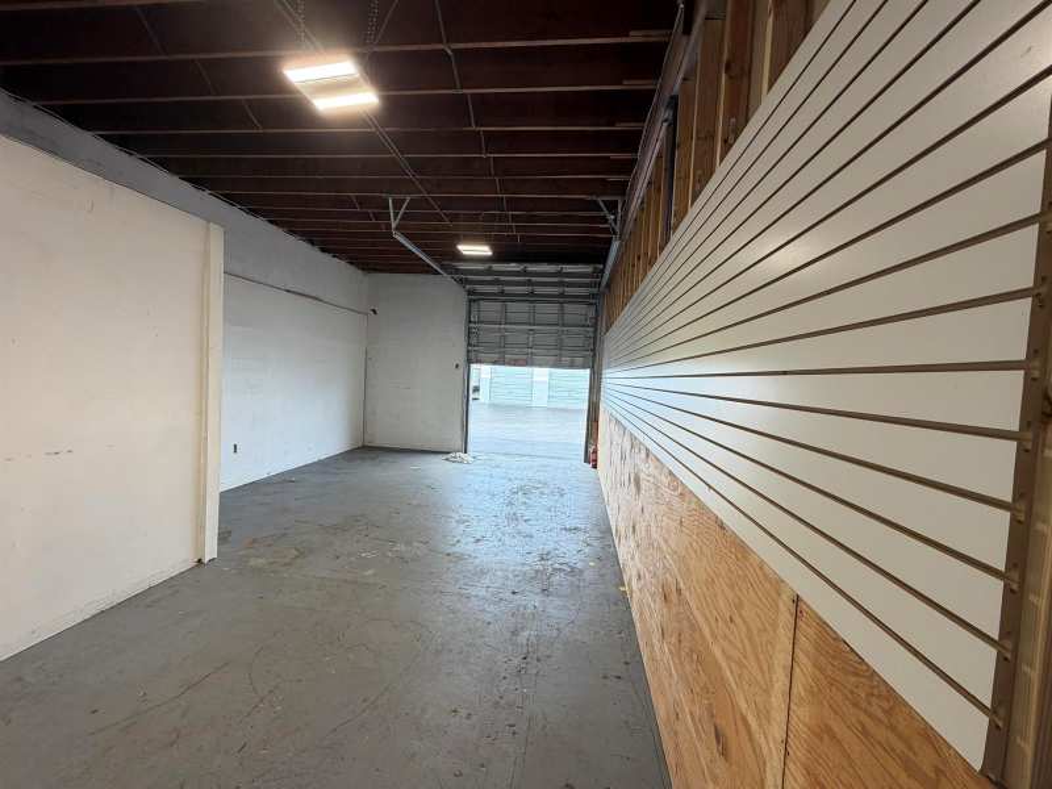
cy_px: 394
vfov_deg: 85.7
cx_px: 526
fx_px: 425
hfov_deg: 102.1
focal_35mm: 14
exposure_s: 1/121
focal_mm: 2.22
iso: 64
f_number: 2.2
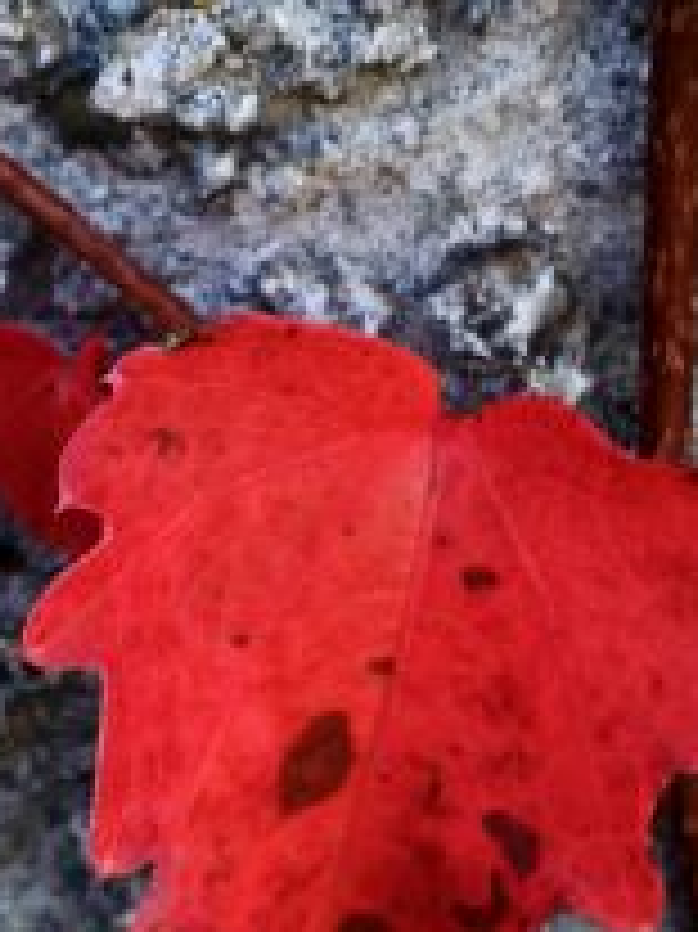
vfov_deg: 17.5
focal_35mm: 112
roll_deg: -2.4
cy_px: 716
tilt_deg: -37.9
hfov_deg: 13.1
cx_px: 608
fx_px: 3014
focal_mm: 4.15
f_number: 2.2
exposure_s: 1/60
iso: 32
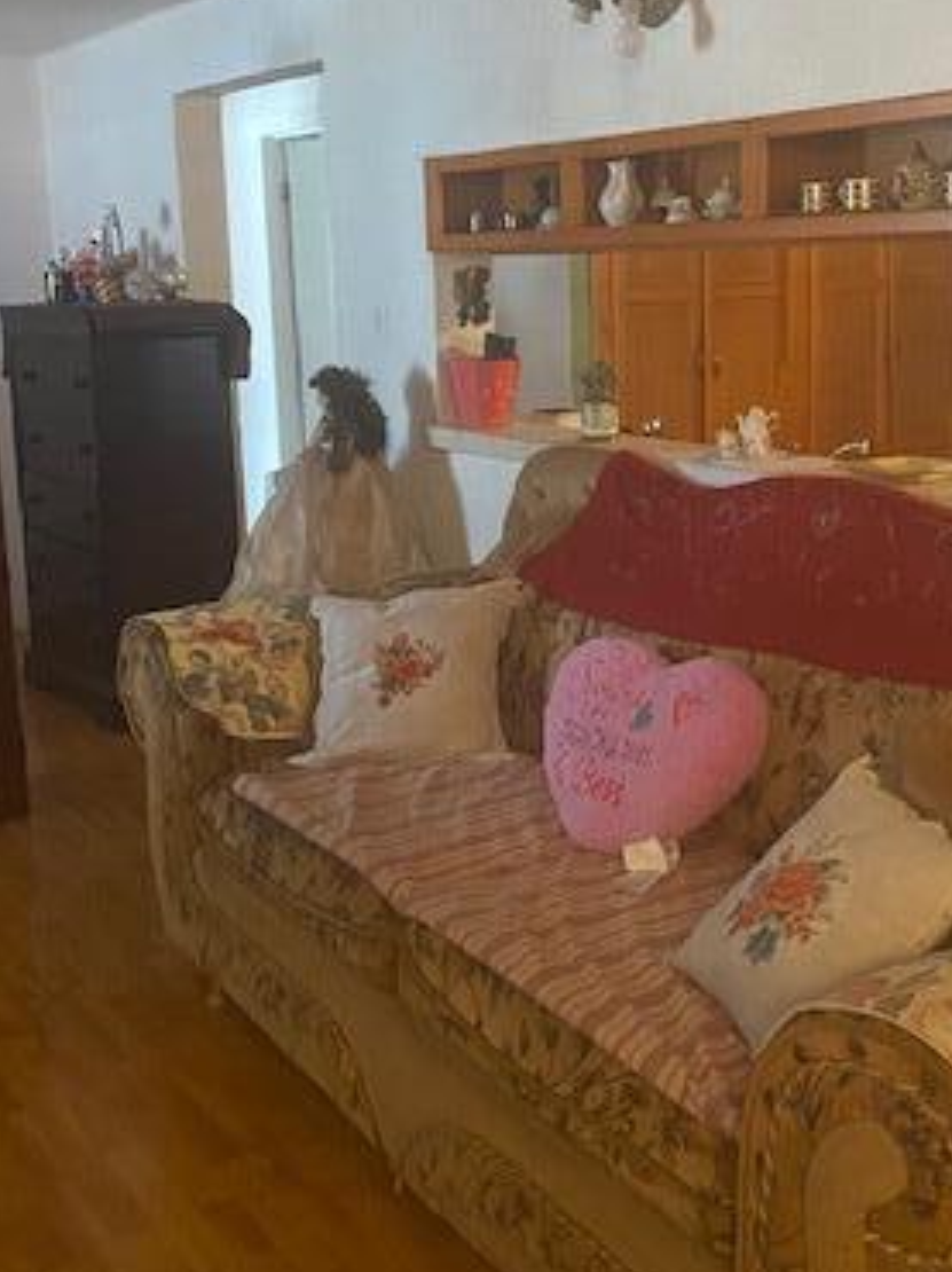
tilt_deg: -8.8
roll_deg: +2.0
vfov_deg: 42.0
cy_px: 526
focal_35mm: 45
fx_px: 1652
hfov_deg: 32.0
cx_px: 577
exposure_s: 1/30
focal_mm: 4.25
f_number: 1.8
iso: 800
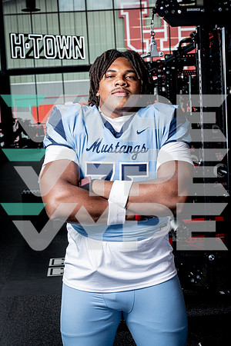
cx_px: 116
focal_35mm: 70
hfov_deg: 19.5
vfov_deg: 28.8
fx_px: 674
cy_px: 173
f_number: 9
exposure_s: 1/250
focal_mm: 70
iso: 640
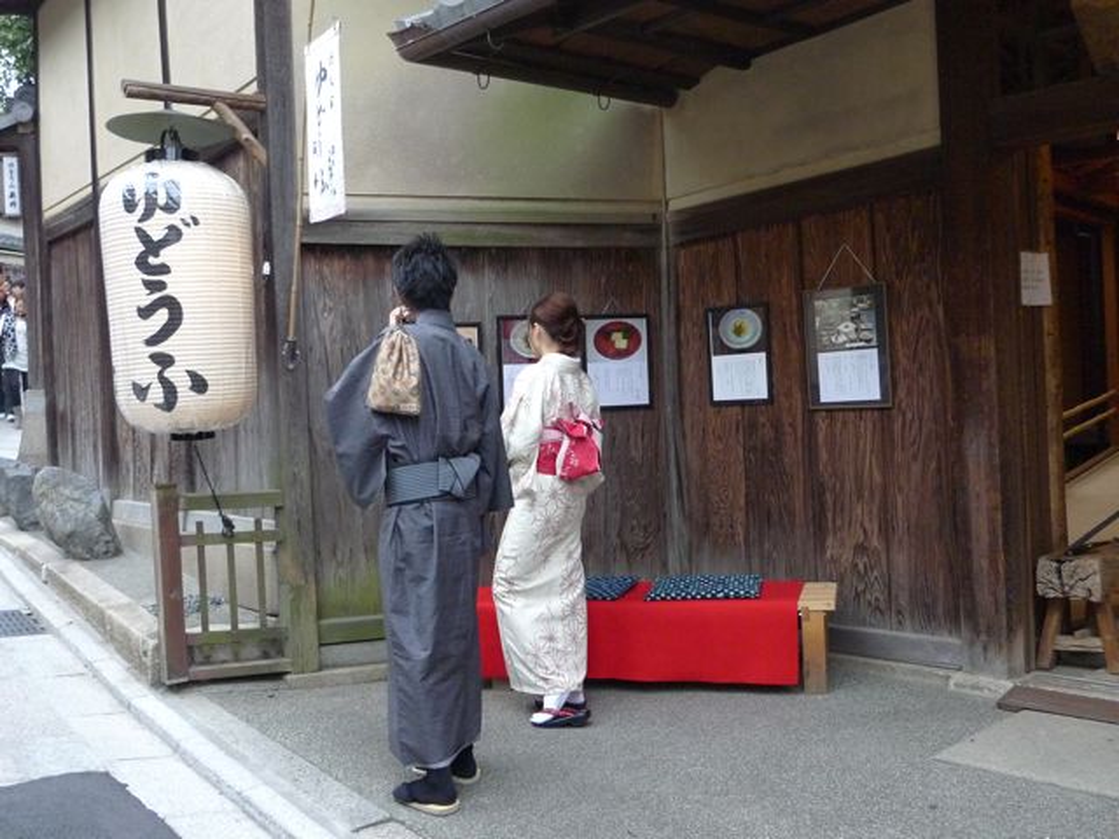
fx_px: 1131
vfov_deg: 40.7
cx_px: 560
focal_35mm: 35
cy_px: 420
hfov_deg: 52.6
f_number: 2.3
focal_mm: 7.4
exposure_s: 1/200
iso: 500
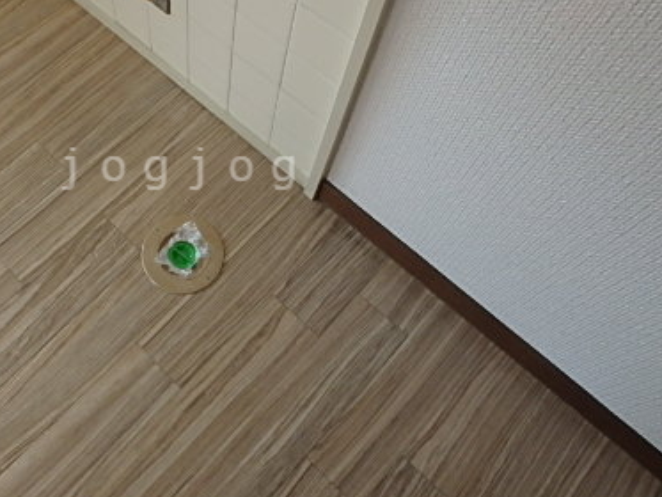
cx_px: 183
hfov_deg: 49.7
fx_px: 689
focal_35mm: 36
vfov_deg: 39.2
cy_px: 169
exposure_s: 1/60
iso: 200
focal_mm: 3.7
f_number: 3.5
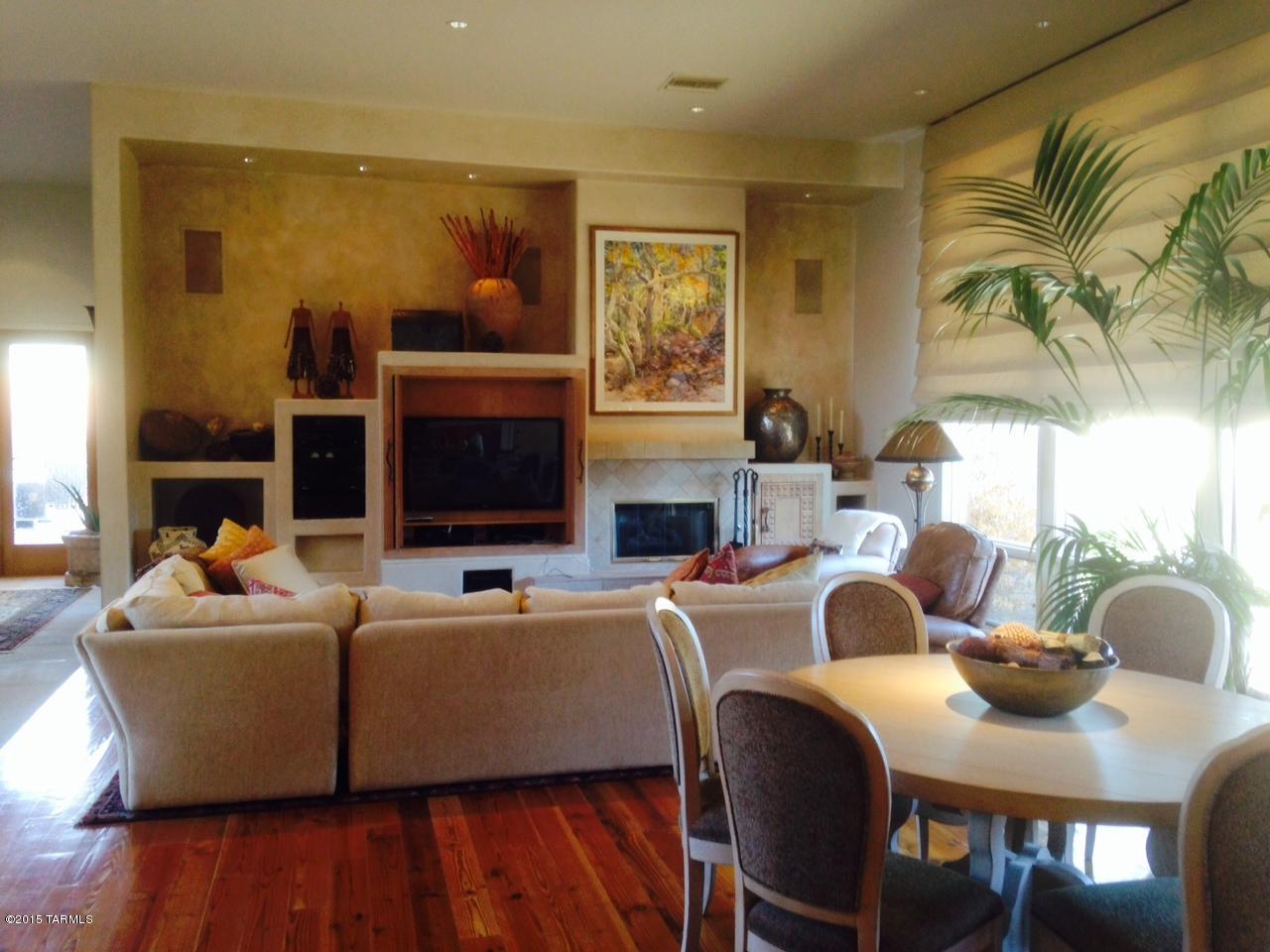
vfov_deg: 42.9
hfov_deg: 55.4
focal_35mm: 33
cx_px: 635
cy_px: 476
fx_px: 1211
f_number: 2.4
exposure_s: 1/20
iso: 80
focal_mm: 4.12
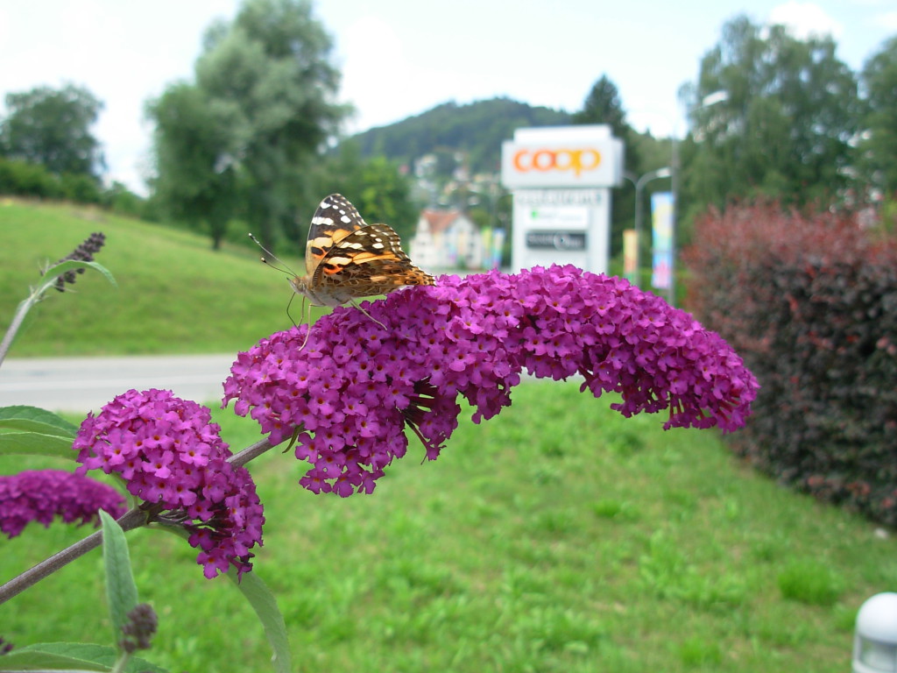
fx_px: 985
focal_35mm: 38
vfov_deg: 37.7
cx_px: 448
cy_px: 336
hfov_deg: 49.0
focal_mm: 6.3
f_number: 2.9
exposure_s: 1/342
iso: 50
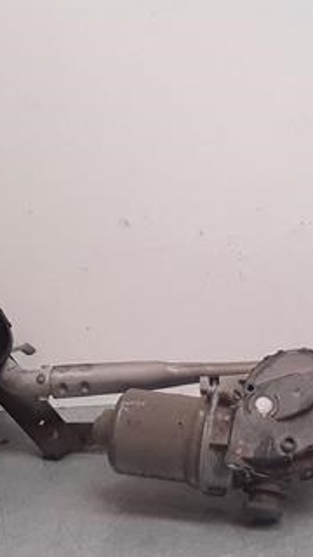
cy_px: 327
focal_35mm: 61
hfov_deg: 19.2
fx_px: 900
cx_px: 311
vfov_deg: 34.3
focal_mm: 2.91
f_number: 1.9
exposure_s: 1/127
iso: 100
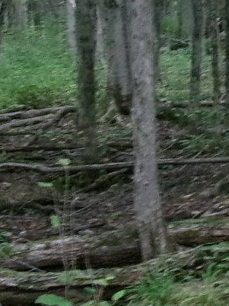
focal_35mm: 137
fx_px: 1209
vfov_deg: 14.3
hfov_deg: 10.6
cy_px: 71
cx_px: 284
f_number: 3.9
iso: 524
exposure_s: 1/34
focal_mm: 5.1
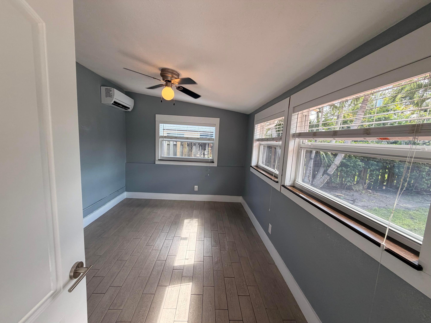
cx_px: 216
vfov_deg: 85.7
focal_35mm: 14
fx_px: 174
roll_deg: -2.8
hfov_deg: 102.1
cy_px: 162
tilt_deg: -6.7
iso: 80
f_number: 2.2
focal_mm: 2.22
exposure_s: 1/120
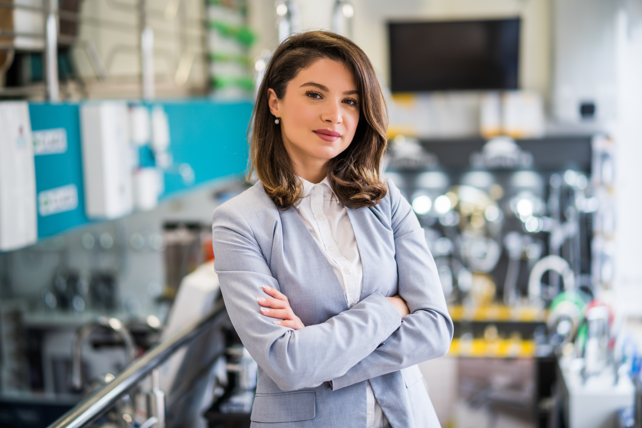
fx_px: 892
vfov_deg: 27.0
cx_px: 321
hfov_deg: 39.6
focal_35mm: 50
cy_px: 214
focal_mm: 50
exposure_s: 1/200
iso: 200
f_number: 1.4
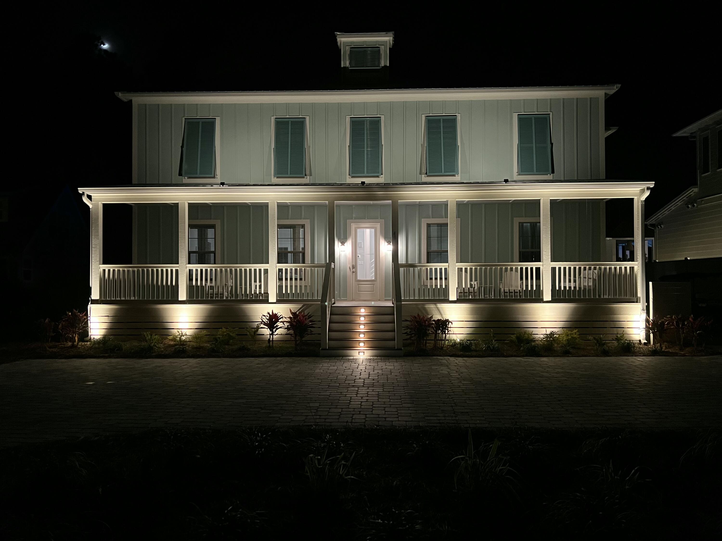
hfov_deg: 67.3
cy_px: 270
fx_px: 542
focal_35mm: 26
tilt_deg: +0.4
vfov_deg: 53.1
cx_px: 361
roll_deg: +0.8
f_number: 1.5
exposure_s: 1/39
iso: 640
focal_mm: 5.7
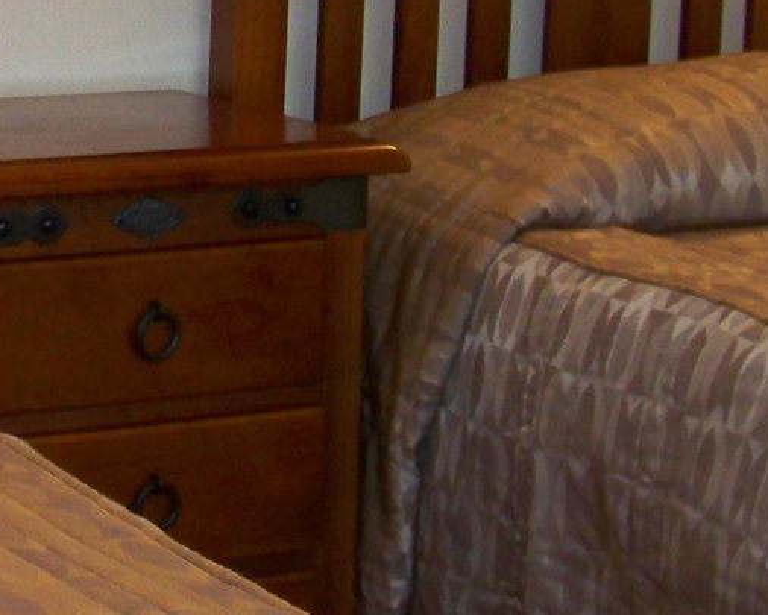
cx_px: -122
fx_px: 2637
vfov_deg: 13.2
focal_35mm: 116
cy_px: 51
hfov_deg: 16.0
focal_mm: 5.85
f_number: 2.8
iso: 200
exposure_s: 1/30
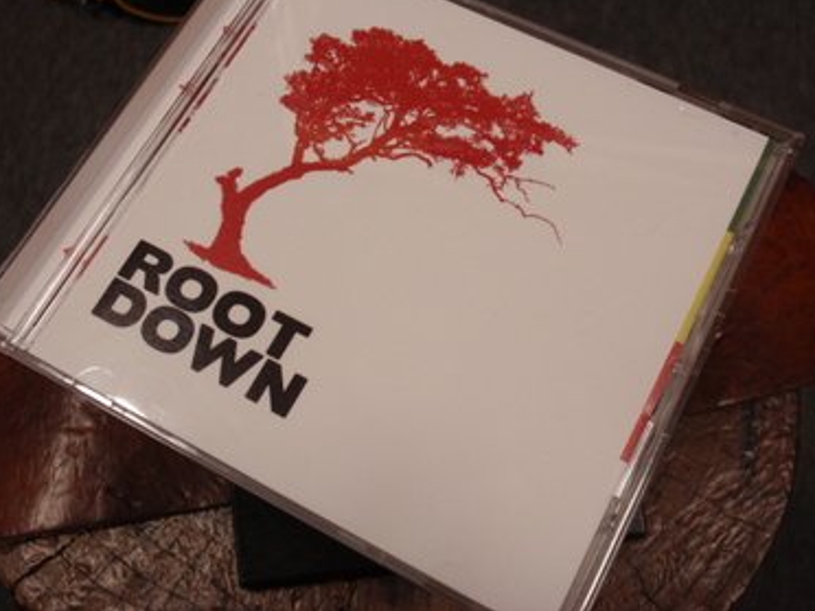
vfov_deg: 33.6
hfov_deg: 43.8
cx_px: 392
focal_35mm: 43
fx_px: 1012
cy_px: 285
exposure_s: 1/25
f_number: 3.9
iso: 200
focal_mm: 7.25
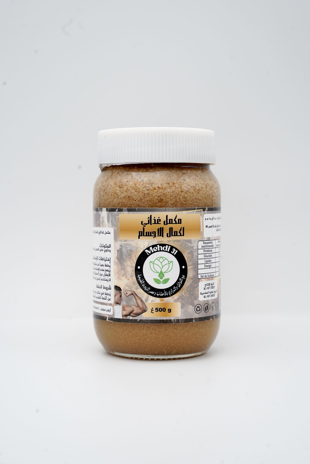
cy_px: 232
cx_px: 155
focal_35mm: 70
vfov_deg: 28.8
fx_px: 904
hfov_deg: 19.5
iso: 800
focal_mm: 70
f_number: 10
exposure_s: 1/200
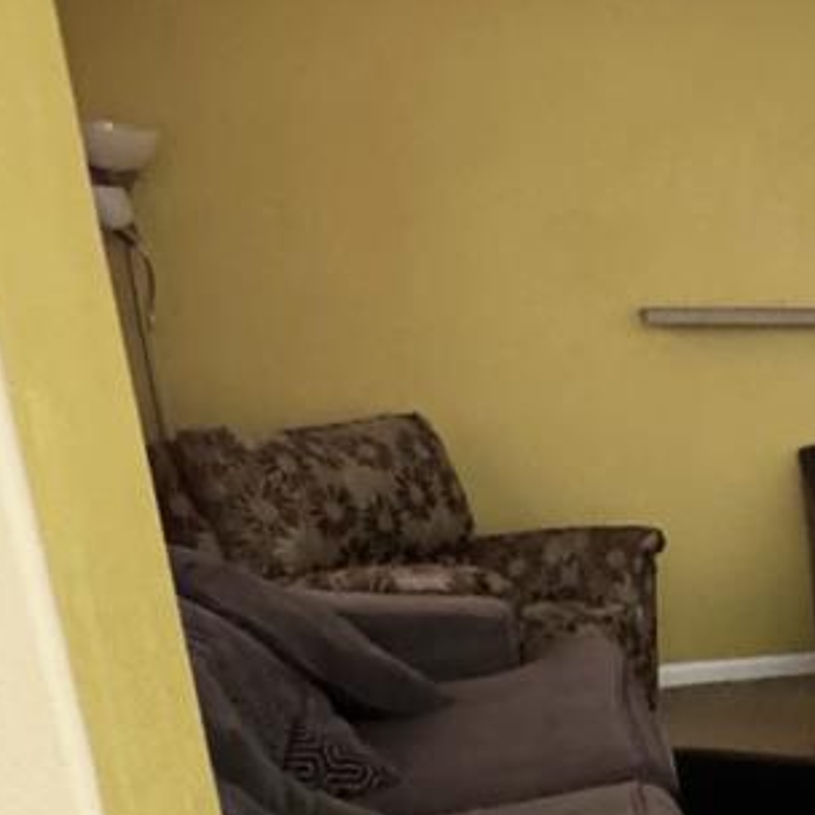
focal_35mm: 61
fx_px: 1625
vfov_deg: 27.0
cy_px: 761
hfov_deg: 20.9
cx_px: 1406
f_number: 2.2
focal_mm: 2.22
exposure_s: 1/40
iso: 1000
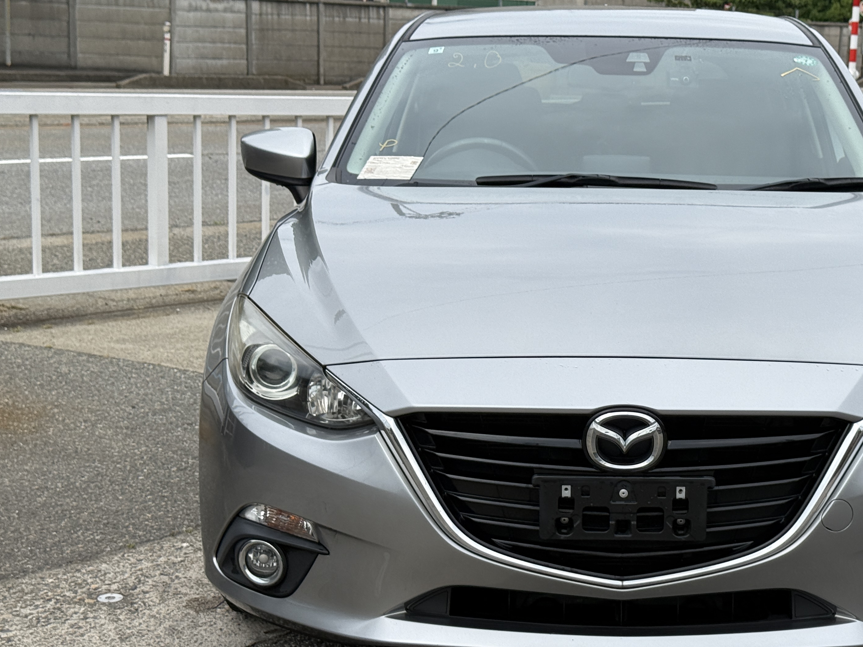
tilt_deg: -10.7
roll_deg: -3.1
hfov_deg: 27.9
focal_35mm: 69
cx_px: 612
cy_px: 350
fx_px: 1720
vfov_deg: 21.3
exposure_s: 1/3704
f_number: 1.78
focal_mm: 6.76
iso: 64
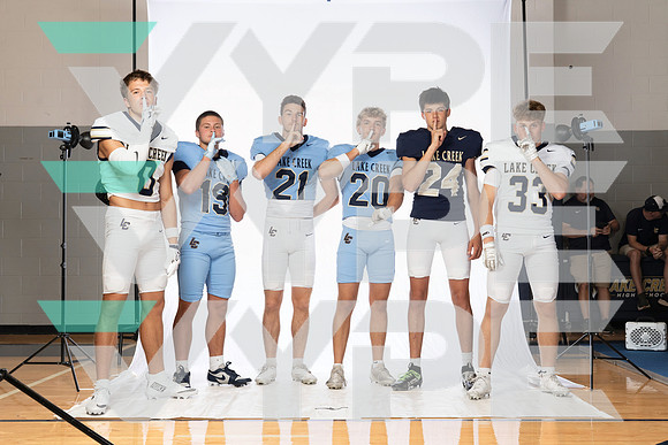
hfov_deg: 40.3
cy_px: 222
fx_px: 909
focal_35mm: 49
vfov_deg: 27.5
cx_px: 334
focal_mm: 49
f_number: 7.1
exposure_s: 1/250
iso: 640
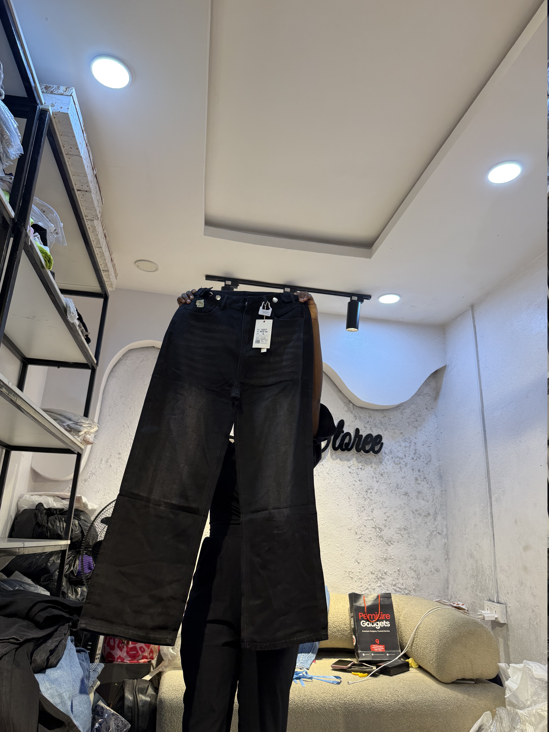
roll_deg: -3.3
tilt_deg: +18.4
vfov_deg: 71.6
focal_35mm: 24
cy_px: 366
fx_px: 508
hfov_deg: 56.8
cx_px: 274
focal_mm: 6.76
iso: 80
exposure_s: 1/100
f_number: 1.78
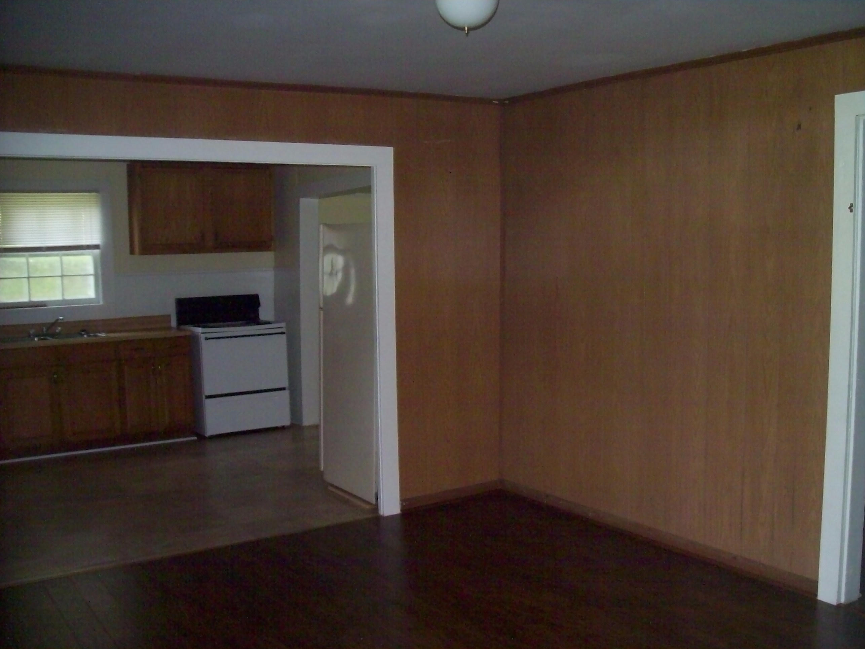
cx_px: 432
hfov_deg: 51.4
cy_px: 324
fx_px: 899
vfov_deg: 39.6
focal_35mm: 36
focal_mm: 6
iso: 160
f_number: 2.7
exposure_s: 1/64
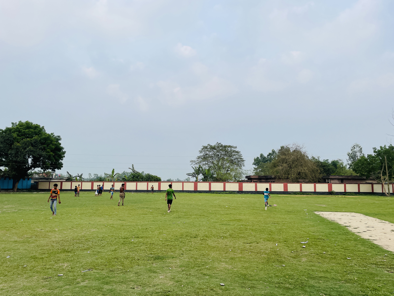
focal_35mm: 26
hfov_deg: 67.3
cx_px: 197
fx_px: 296
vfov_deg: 53.1
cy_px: 148
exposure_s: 1/1082
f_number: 1.6
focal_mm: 4.2
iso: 32
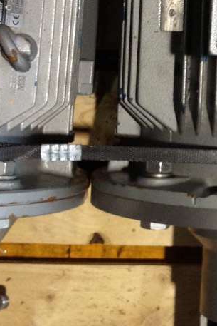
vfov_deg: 19.5
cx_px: 317
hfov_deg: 12.6
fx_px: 940
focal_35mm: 104
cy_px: 86
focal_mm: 4.28
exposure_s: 1/20
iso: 125
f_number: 2.4
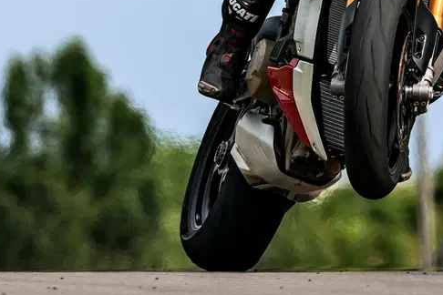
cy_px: 88
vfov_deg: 1.4
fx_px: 12145
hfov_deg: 2.1
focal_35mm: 987
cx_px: 330
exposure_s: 1/1000
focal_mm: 400
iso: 320
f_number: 8
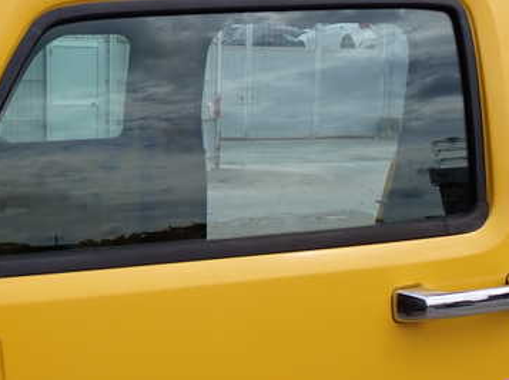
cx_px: 195
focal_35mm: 69
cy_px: 195
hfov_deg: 28.1
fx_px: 1014
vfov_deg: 21.3
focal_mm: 7.31
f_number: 4
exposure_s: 1/800
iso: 100
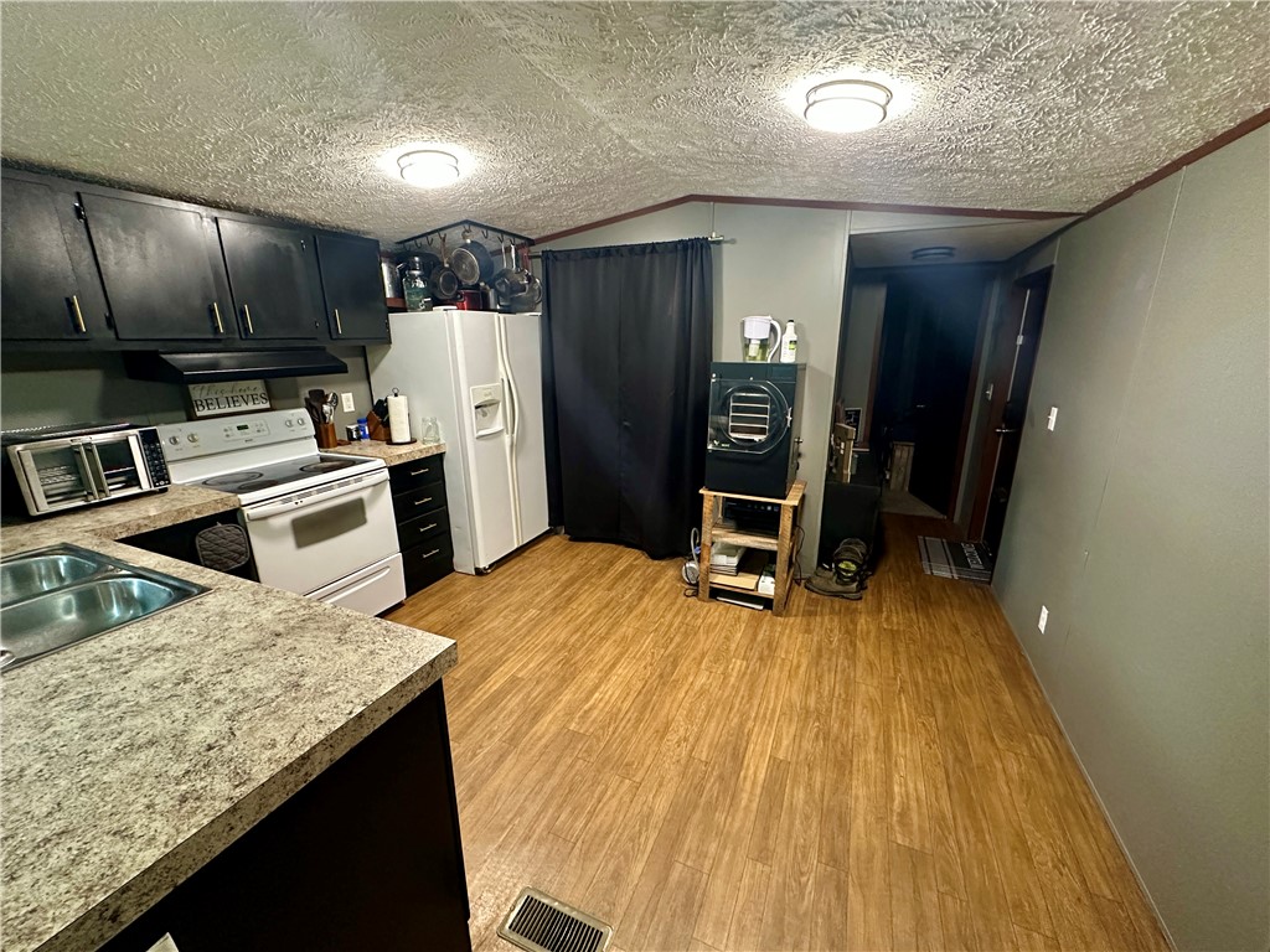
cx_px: 635
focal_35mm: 14
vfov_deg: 85.7
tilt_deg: -15.0
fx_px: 514
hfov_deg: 102.1
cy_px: 476
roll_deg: -0.3
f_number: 2.2
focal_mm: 2.22
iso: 800
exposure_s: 1/60
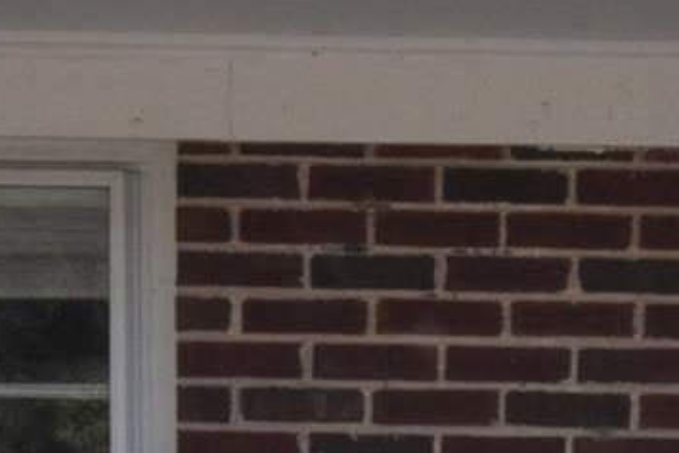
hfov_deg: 16.6
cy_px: 824
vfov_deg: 10.6
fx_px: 2283
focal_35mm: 121
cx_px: 679
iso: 250
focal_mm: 14
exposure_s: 1/50
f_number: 3.5
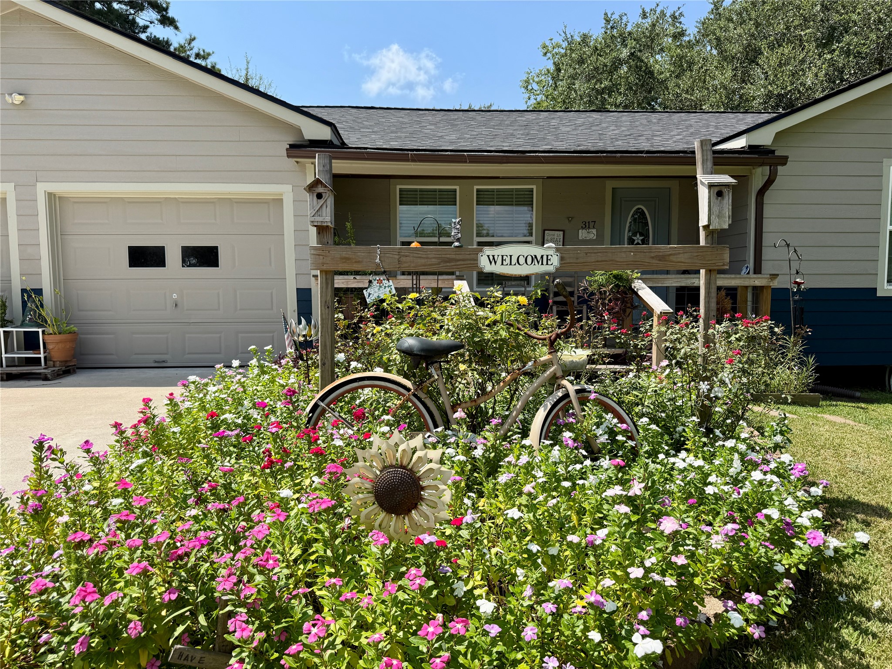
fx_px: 618
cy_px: 334
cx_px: 446
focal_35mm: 24
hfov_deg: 71.6
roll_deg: -0.1
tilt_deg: -4.0
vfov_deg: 56.8
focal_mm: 6.76
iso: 80
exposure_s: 1/3145
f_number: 1.78
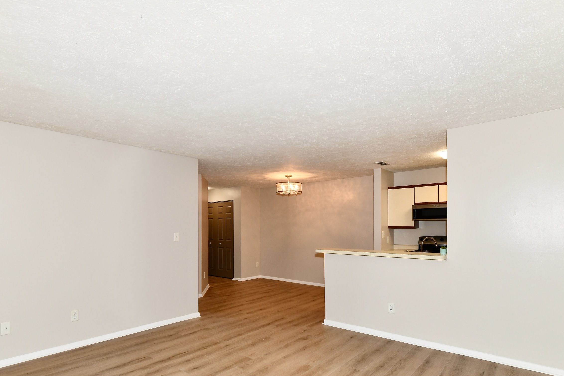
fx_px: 298
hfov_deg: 86.7
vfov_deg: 63.6
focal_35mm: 19
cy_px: 236
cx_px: 259
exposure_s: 1/60
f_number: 6.3
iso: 640
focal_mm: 14
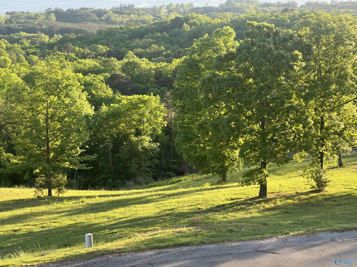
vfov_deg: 19.1
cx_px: 178
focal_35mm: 77
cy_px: 134
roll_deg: +0.0
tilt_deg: -10.9
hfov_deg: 25.3
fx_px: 794
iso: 32
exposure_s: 1/99
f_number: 2.8
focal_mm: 9
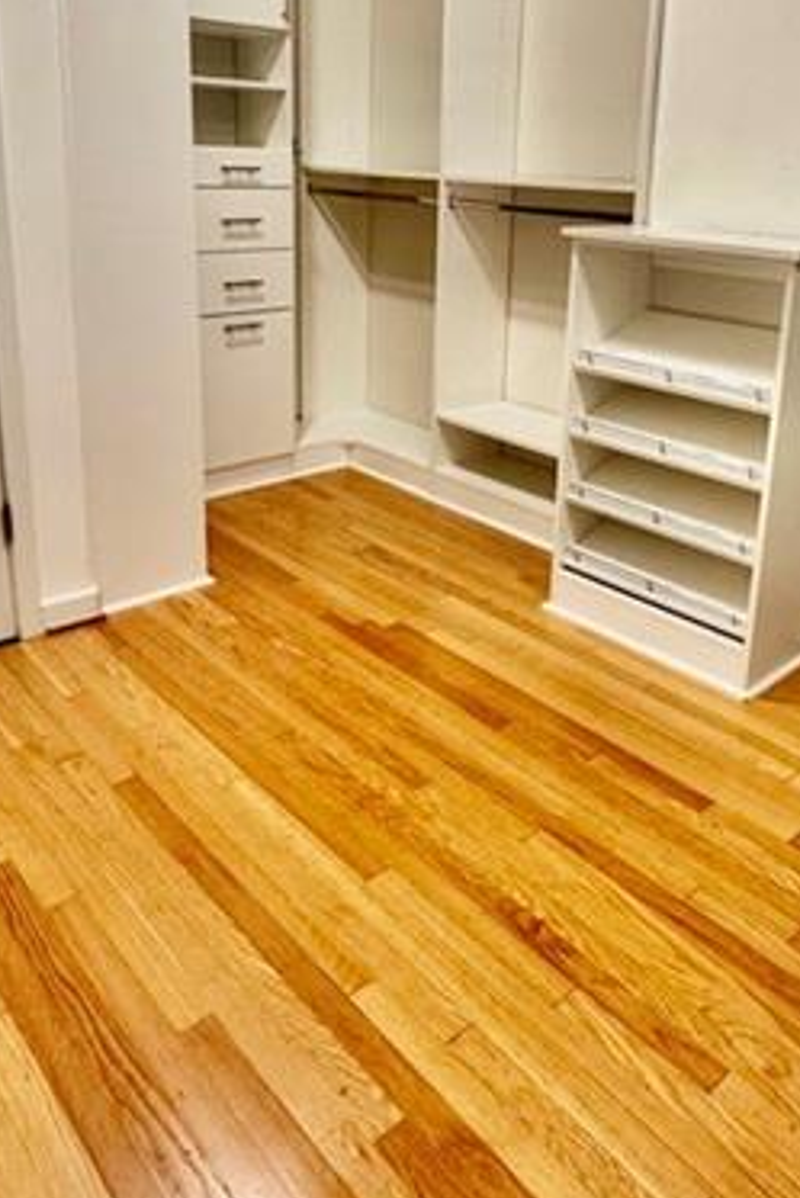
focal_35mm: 30
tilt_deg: -14.3
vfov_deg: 60.5
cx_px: 466
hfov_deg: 43.5
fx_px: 999
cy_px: 401
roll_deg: -2.5
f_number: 2.2
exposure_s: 1/120
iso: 200
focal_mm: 2.22
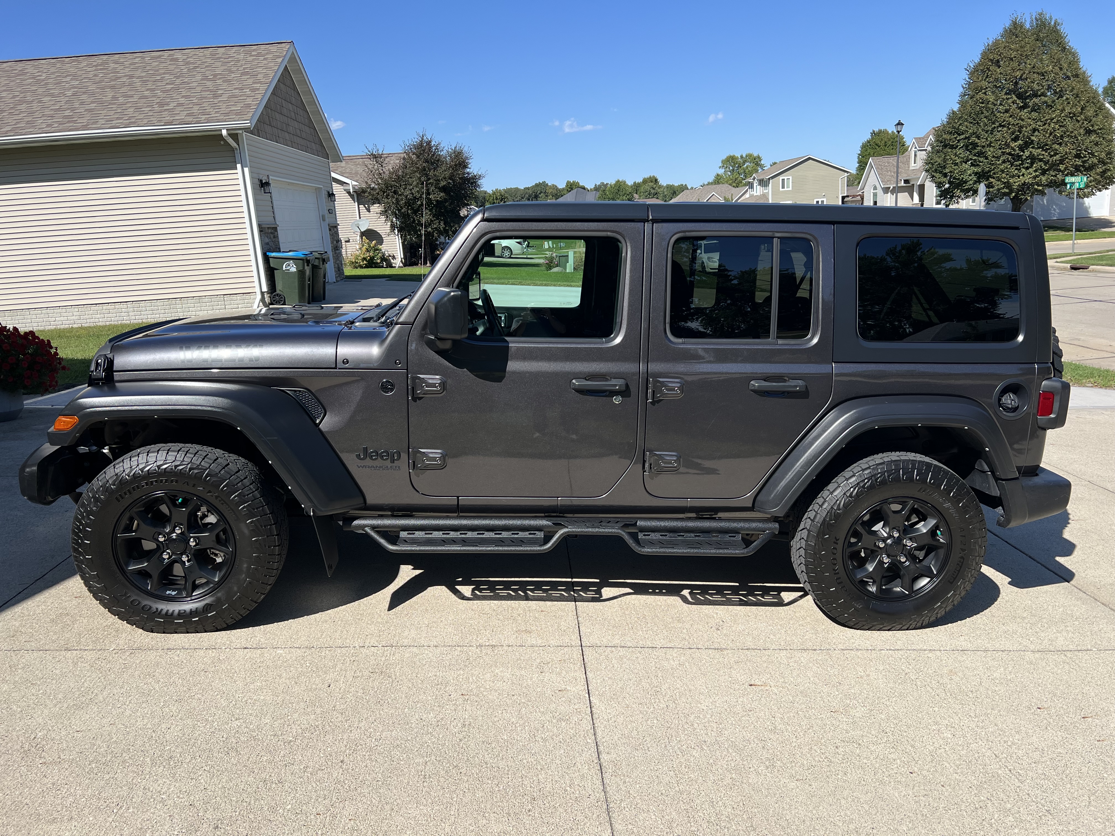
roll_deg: +3.9
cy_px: 418
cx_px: 558
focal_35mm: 26
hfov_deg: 67.3
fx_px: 837
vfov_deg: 53.1
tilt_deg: -13.1
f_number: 1.5
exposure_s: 1/3968
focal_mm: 5.7
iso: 50
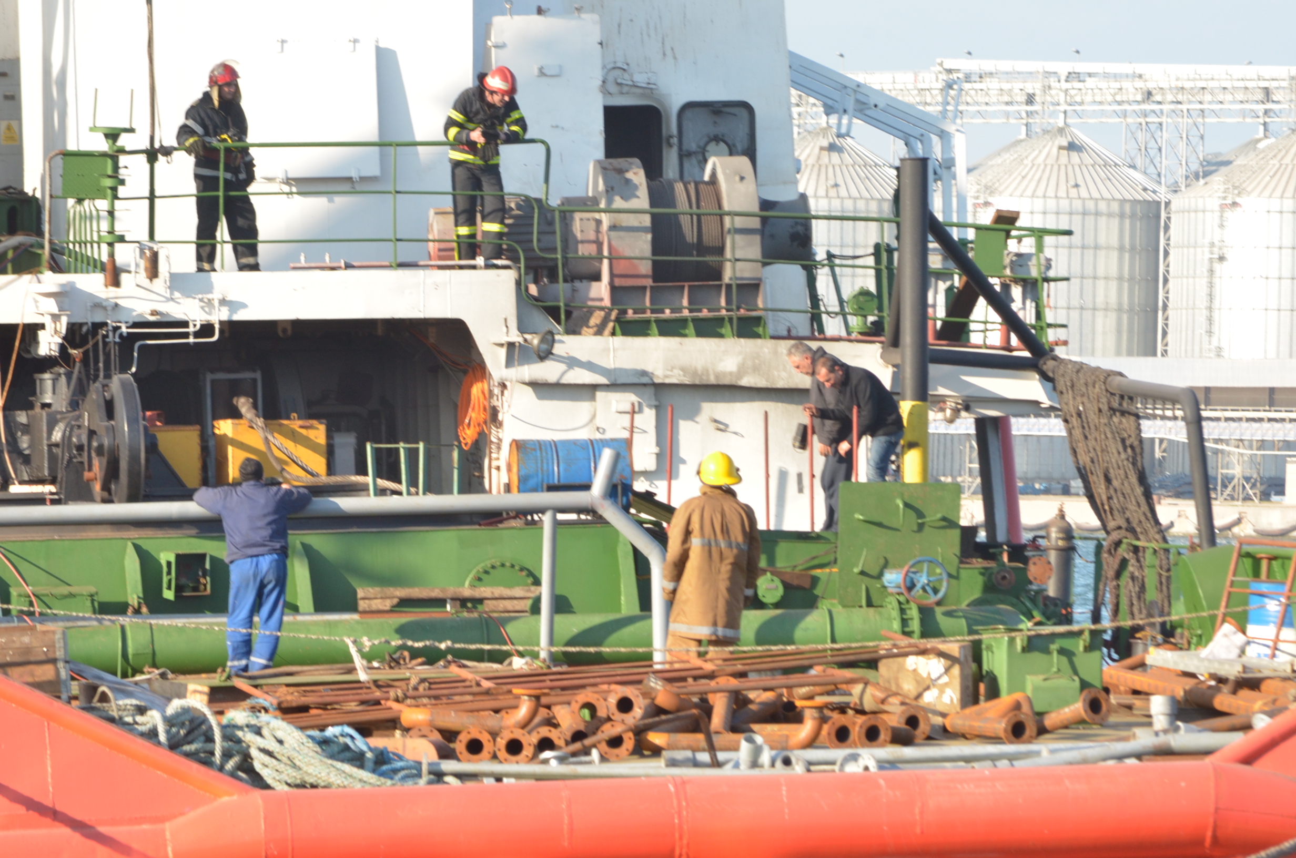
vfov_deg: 4.6
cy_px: 429
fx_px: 10778
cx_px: 648
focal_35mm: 300
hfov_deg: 6.9
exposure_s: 1/250
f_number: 20
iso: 640
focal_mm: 200
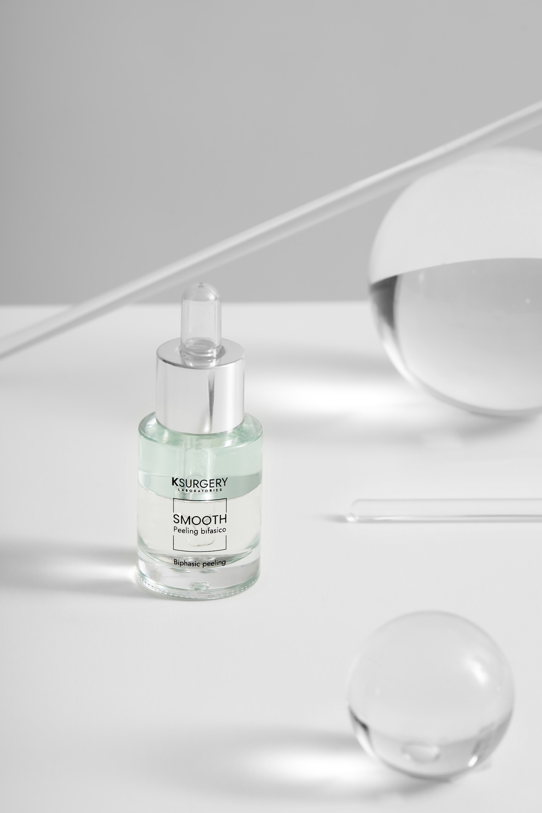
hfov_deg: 9.0
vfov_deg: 13.4
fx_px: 3455
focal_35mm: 153
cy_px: 449
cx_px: 307
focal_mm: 135
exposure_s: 1/160
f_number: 11
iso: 200
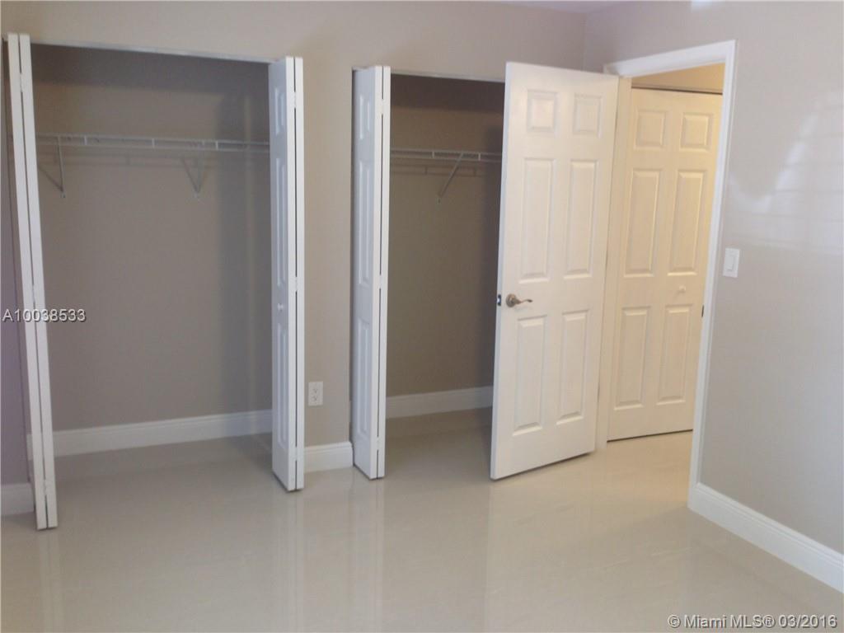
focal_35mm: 33
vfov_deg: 42.9
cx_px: 422
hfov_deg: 55.4
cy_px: 316
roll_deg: -2.3
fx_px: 805
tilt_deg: -9.8
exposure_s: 1/20
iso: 50
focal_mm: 4.12
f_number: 2.4
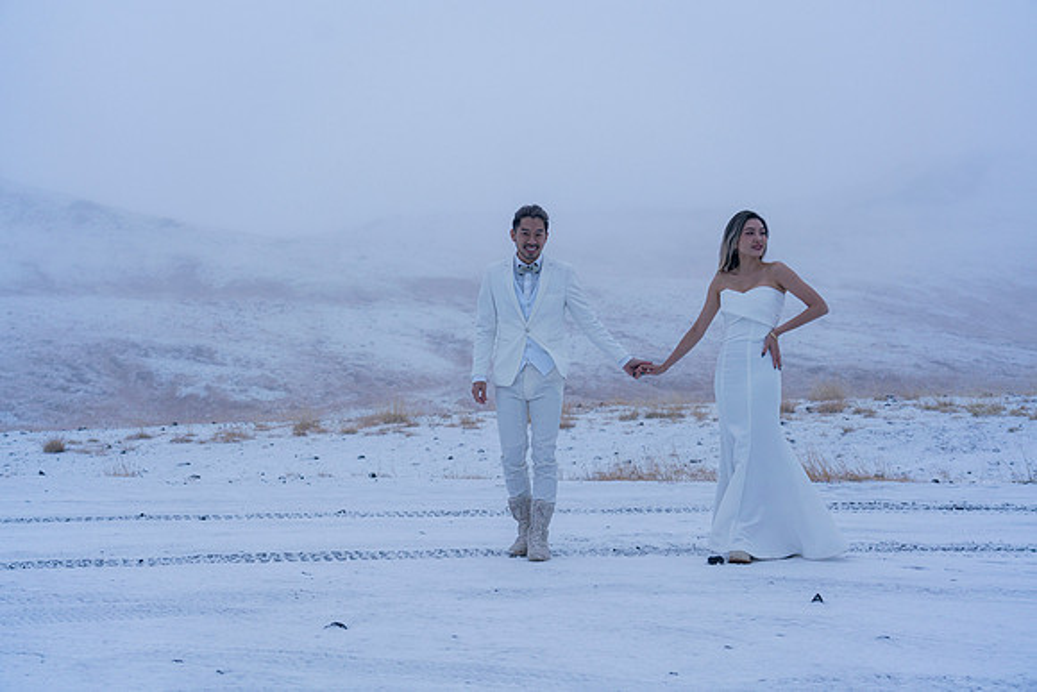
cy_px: 346
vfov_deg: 34.2
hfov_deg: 49.5
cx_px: 518
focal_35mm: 39
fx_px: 1124
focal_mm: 39
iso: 400
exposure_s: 1/80
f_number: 4
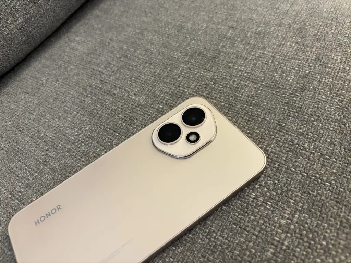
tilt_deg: -59.9
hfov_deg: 67.3
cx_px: 176
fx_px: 264
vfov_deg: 53.1
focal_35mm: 26
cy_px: 132
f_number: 1.6
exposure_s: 1/50
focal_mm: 5.96
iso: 320
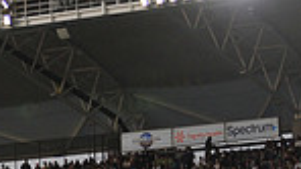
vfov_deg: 4.2
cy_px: 291
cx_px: -252
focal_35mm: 288
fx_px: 2297
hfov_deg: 7.3
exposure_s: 1/2500
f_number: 2.8
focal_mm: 70
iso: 1600
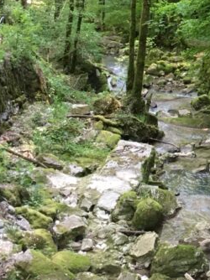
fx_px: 721
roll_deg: -3.7
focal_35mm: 89
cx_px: 312
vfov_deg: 21.7
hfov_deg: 15.4
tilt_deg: -12.9
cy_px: 50
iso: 64
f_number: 2.2
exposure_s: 1/33
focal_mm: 4.15
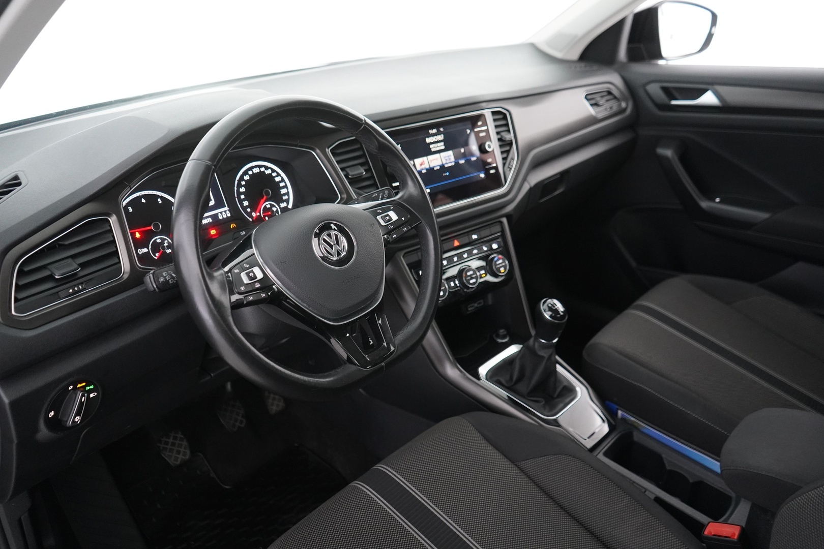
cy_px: 274
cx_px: 412
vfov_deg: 46.4
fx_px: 641
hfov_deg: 65.5
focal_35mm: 28
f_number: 3.5
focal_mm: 28
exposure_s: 1/40
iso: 5000
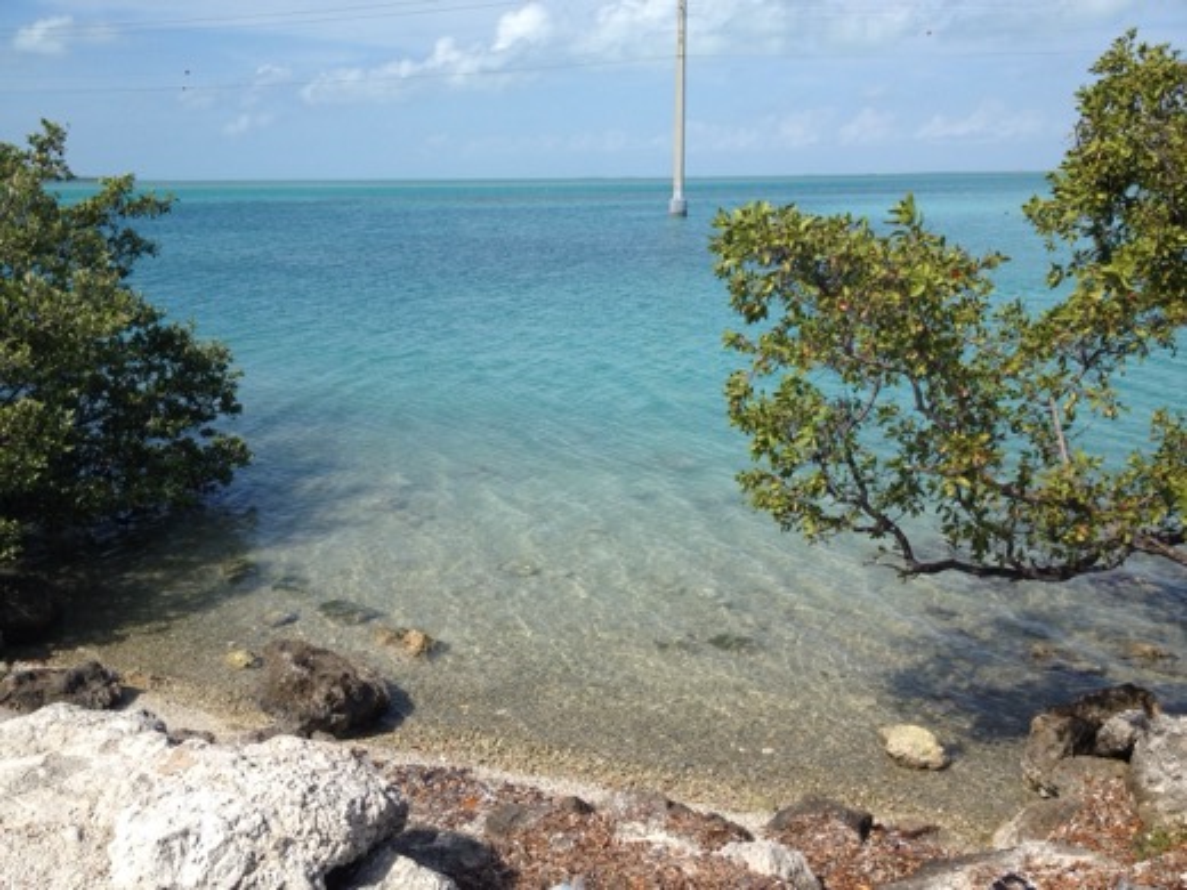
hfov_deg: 52.6
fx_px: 1200
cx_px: 594
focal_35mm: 35
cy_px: 445
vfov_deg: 40.7
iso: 64
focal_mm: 4.28
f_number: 2.4
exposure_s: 1/1972
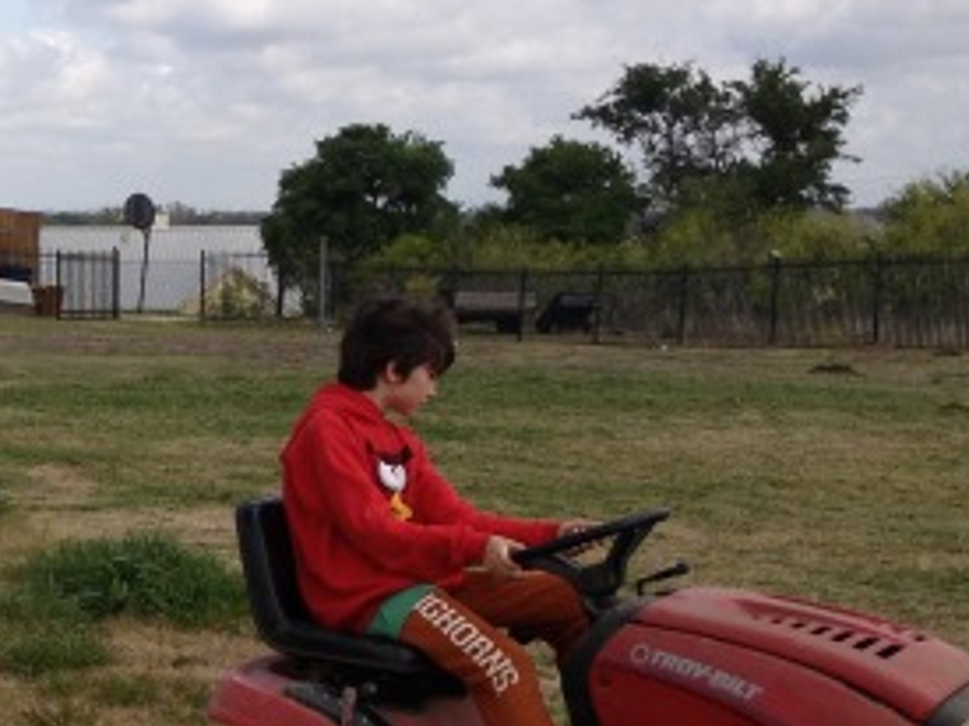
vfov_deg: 14.4
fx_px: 2854
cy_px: 638
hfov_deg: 18.7
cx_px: -4
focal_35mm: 102
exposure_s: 1/1689
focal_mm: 4.28
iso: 50
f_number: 2.4
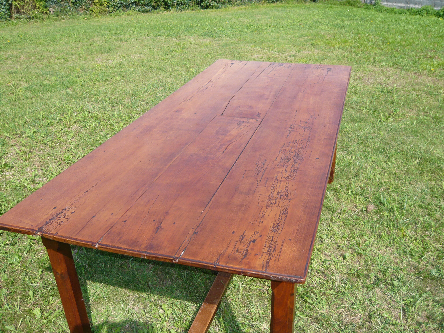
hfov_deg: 54.0
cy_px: 166
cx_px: 222
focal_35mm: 34
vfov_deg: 41.8
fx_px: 436
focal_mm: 5.5
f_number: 3.1
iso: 100
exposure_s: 1/640
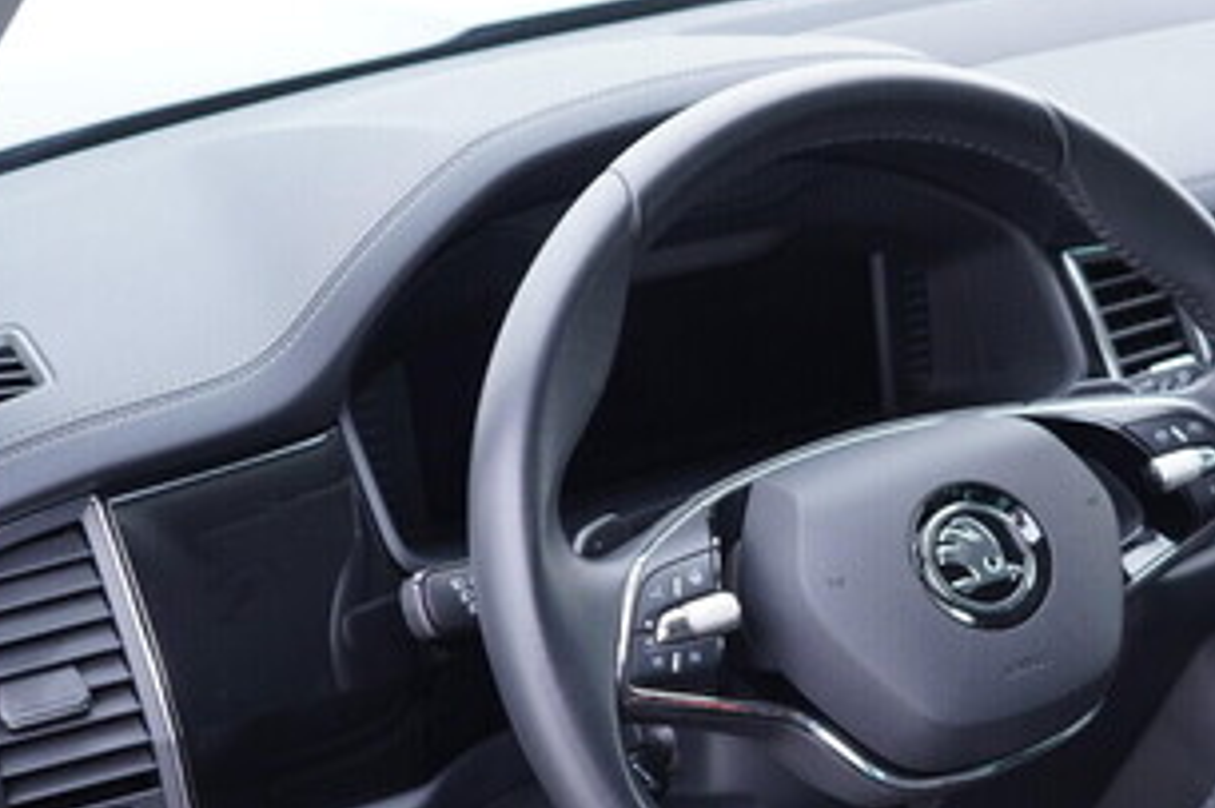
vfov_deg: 20.8
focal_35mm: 65
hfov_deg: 30.2
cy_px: 587
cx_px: 972
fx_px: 2192
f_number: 2.8
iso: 320
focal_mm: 24
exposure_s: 1/40
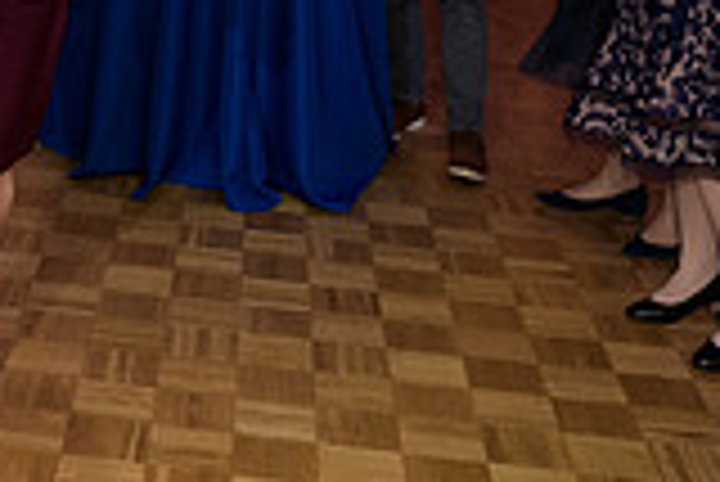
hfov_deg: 22.2
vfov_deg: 14.6
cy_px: -259
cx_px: -54
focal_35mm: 87
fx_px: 1742
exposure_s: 1/125
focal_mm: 24
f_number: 3.2
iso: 800
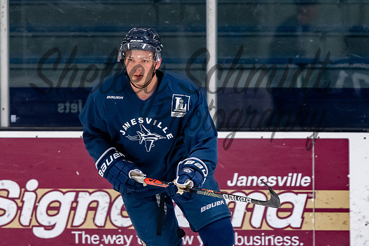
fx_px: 4863
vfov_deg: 2.9
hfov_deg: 4.3
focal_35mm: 474
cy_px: 71
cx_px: 139
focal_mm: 200
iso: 2000
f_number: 3.2
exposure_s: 1/800
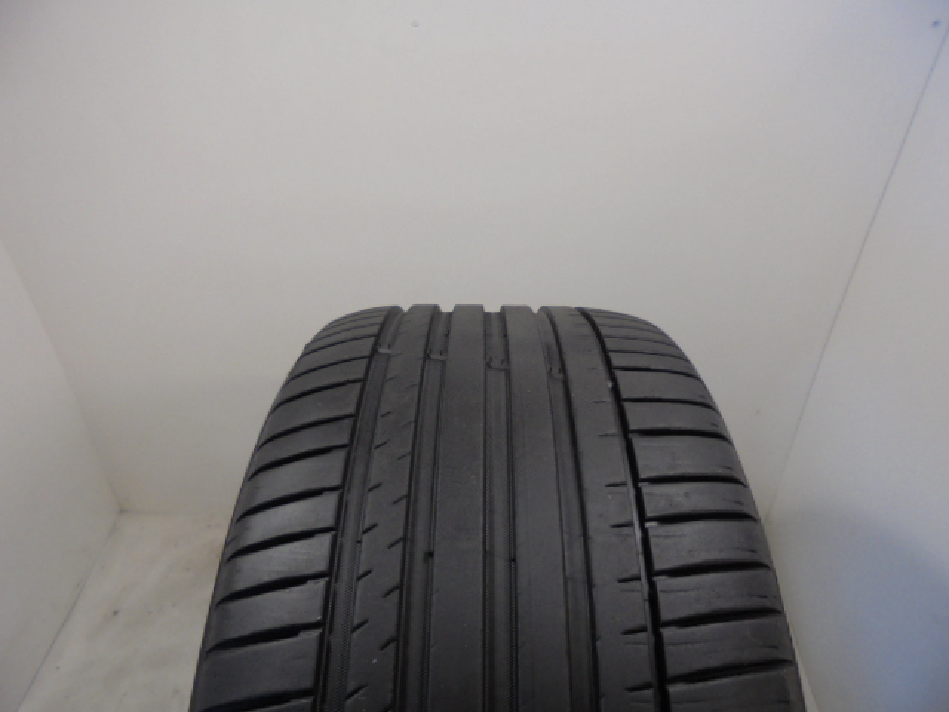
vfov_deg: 53.1
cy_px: 356
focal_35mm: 26
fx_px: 713
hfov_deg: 67.3
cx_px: 474
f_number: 3.5
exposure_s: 1/30
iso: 100
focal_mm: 4.6
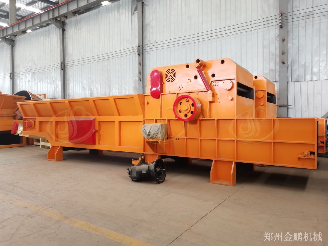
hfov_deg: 67.3
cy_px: 123
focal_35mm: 26
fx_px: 246
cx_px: 164
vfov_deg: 53.1
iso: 640
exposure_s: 1/25
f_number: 1.8
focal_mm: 5.58
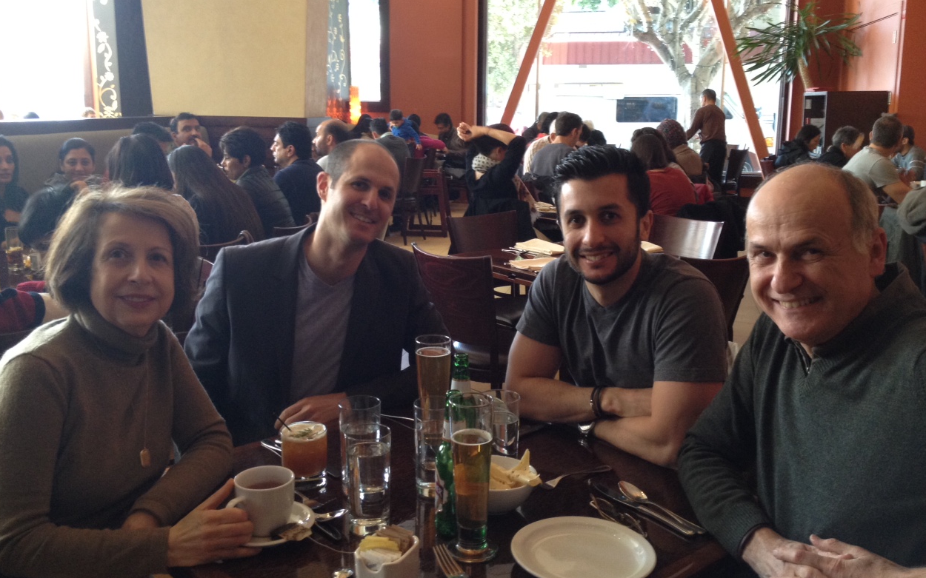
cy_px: 258
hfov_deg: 51.5
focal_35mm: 38
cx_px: 453
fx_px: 959
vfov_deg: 33.5
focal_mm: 4.28
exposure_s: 1/20
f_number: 2.4
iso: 160
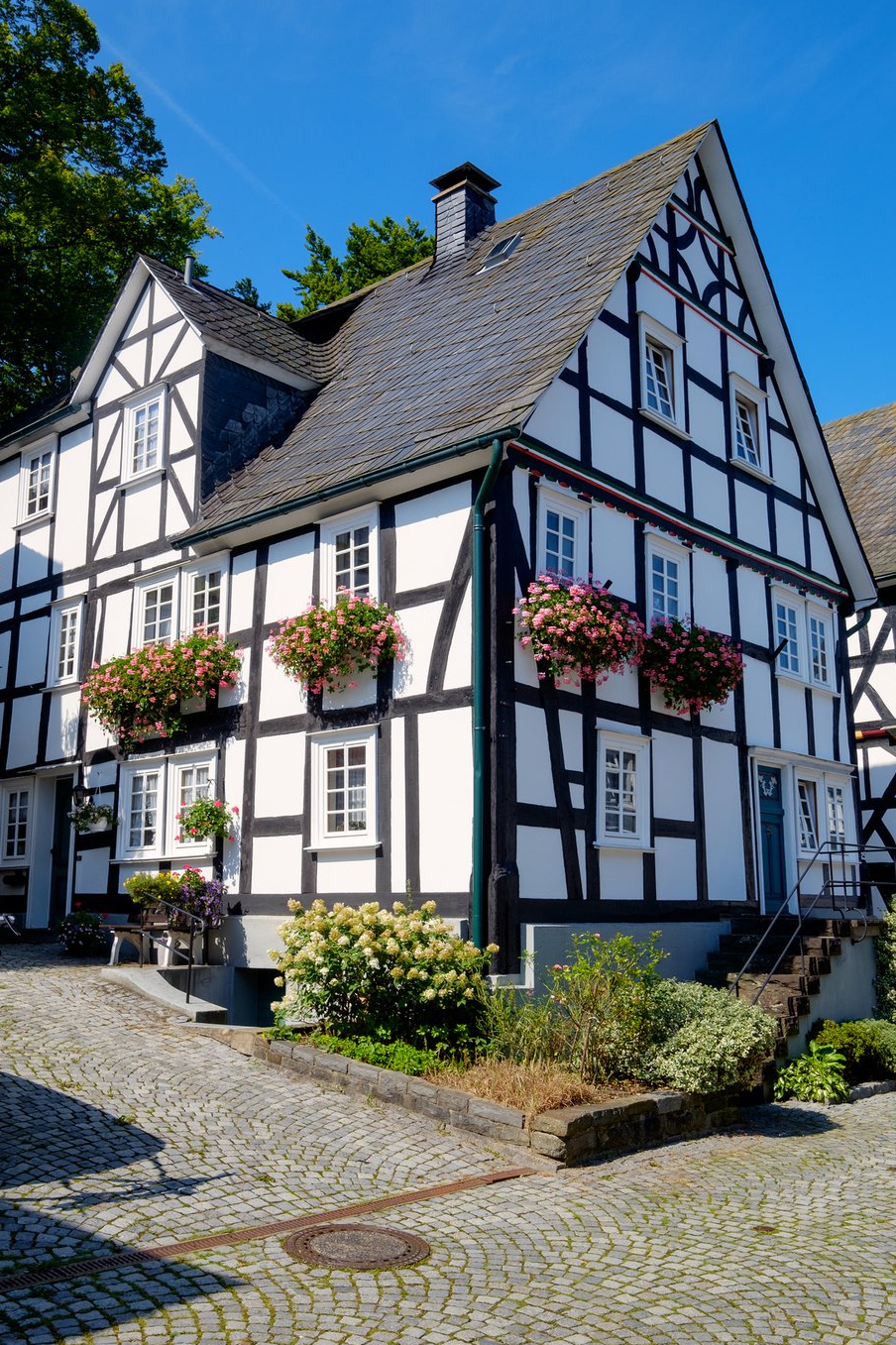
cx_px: 460
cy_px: 680
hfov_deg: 41.1
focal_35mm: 32
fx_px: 1195
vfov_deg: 58.7
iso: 200
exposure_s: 1/320
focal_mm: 20.9
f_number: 9
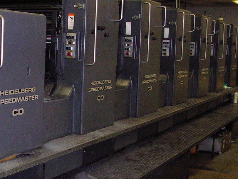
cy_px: 80
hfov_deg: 30.7
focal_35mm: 63
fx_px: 433
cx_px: 96
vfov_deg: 23.3
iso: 200
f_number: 2.8
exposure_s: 1/60.1
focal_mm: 5.8
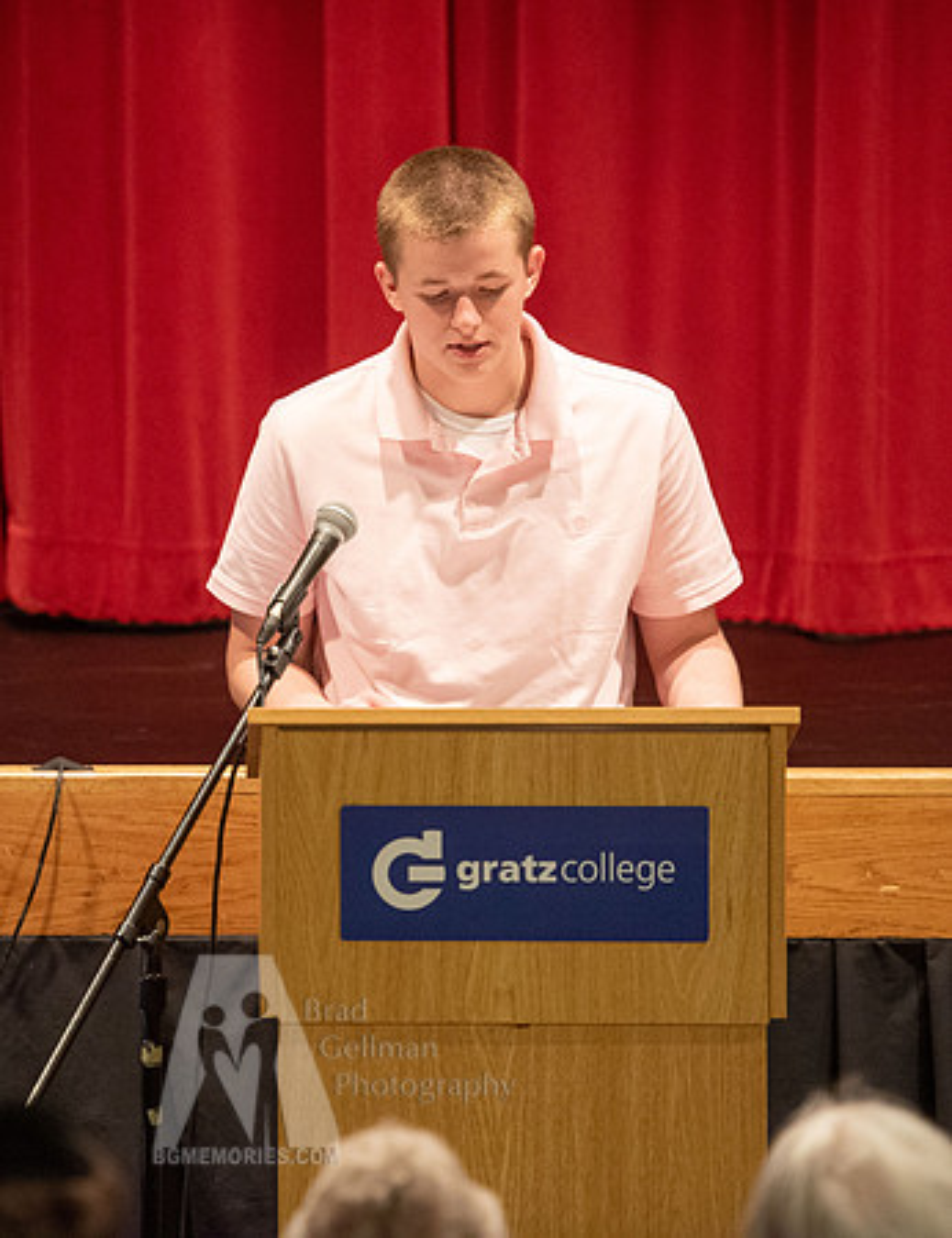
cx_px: 229
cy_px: 552
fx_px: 9986
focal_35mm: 277
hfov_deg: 5.5
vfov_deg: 7.1
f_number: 2.8
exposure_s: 1/80
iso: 2500
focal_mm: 175
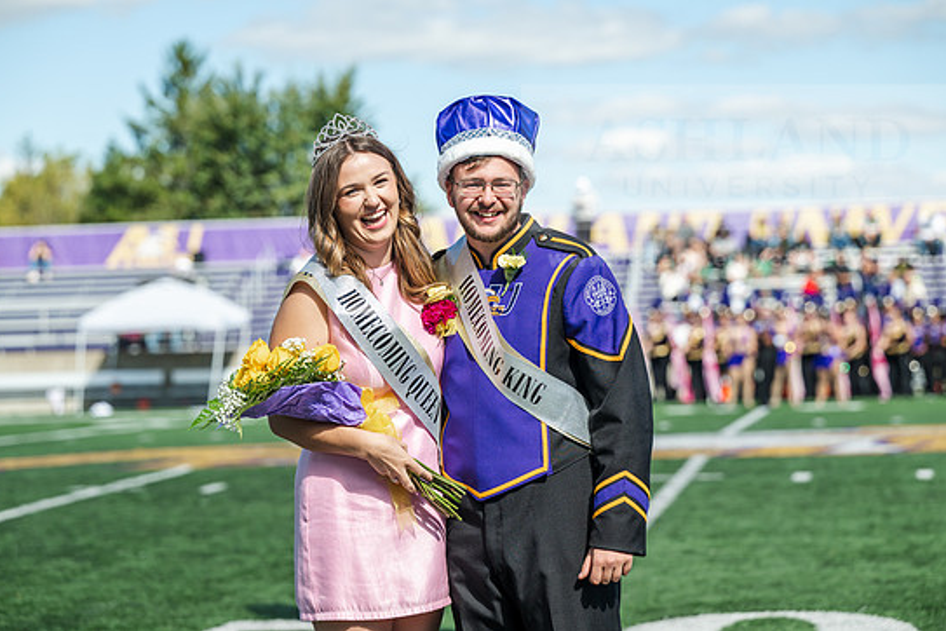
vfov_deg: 12.6
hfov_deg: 18.8
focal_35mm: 109
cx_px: 469
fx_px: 2864
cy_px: 295
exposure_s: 1/1250
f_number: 3.5
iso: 125
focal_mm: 102
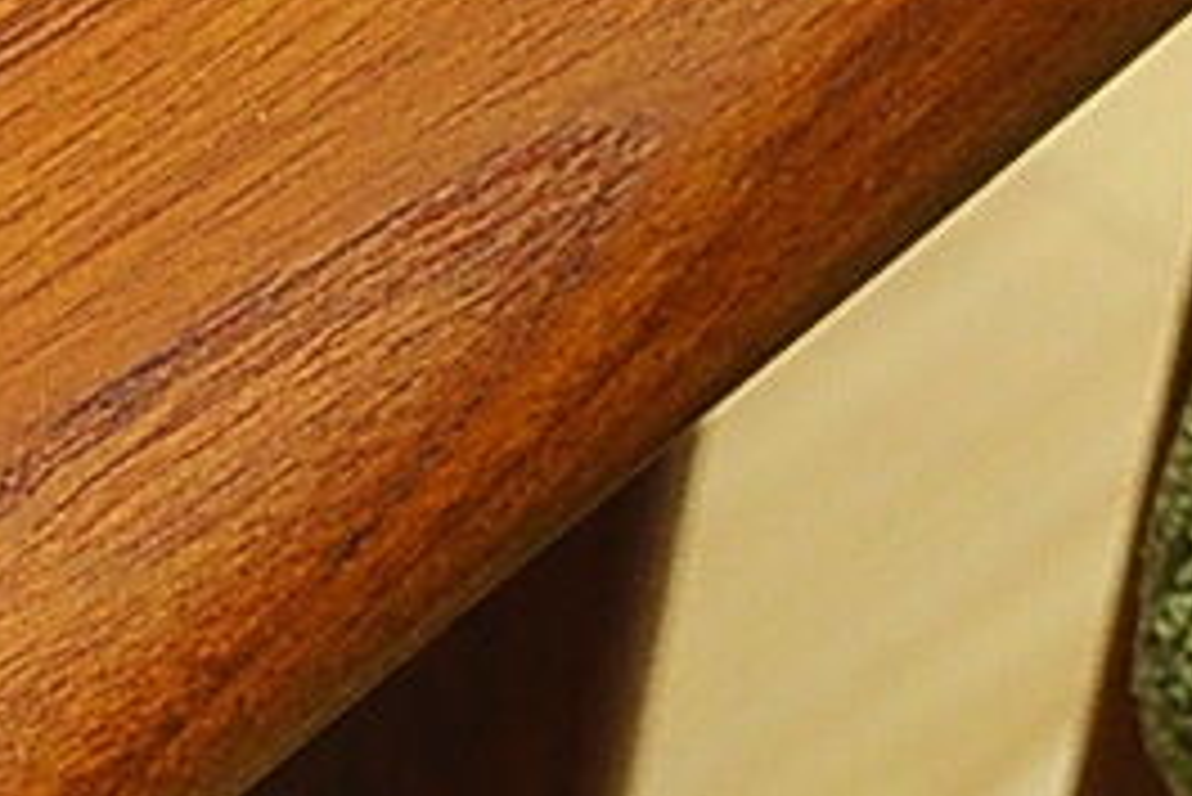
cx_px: -1489
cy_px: 1372
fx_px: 12609
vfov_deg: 3.6
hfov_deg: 5.3
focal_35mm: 381
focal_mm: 35
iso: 400
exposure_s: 1/200
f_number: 4.5
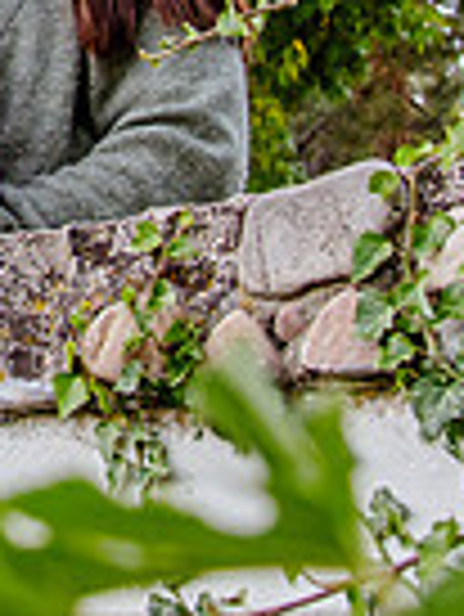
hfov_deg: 10.9
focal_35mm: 128
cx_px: -358
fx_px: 2284
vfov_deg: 14.9
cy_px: -118
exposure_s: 1/250
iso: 320
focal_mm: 24
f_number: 5
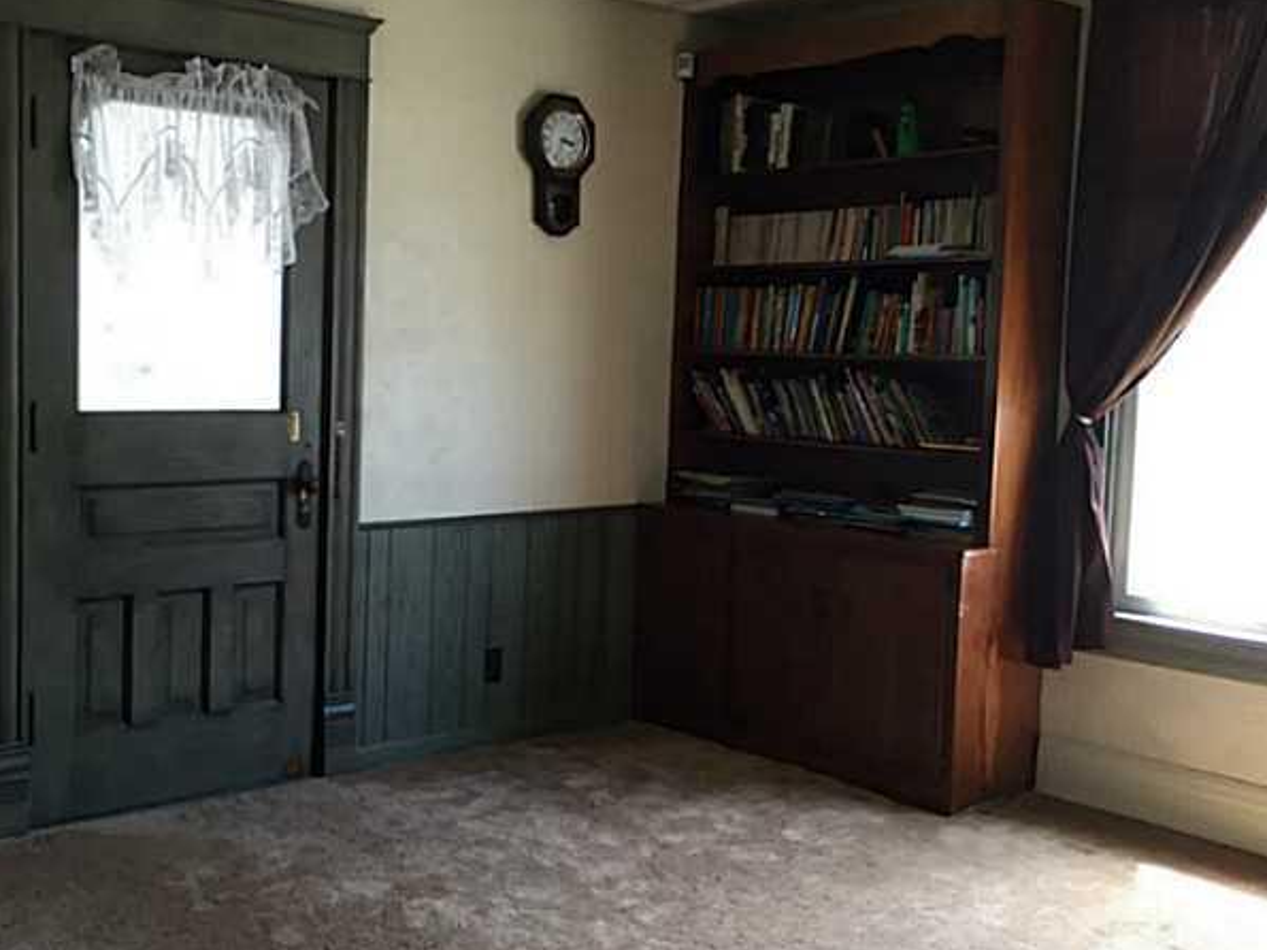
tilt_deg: -3.8
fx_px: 1427
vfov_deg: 36.8
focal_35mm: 39
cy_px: 456
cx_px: 458
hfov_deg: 47.3
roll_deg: -2.3
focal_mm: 4.15
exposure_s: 1/30
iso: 40
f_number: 2.2
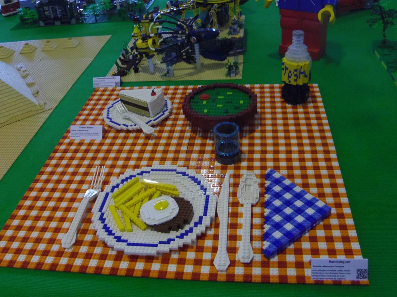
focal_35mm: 35
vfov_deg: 40.7
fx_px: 401
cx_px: 198
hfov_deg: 52.6
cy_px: 148
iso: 400
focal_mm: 6.5
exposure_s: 1/40
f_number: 4.3
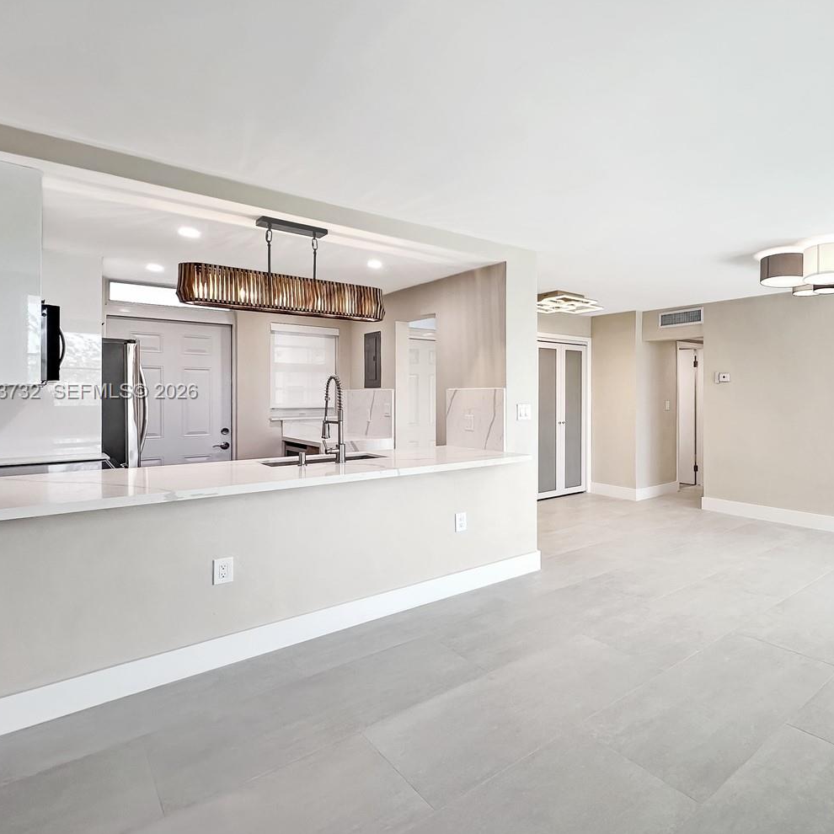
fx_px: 545
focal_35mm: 20
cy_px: 393
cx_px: 609
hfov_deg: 70.6
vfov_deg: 74.8
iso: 50
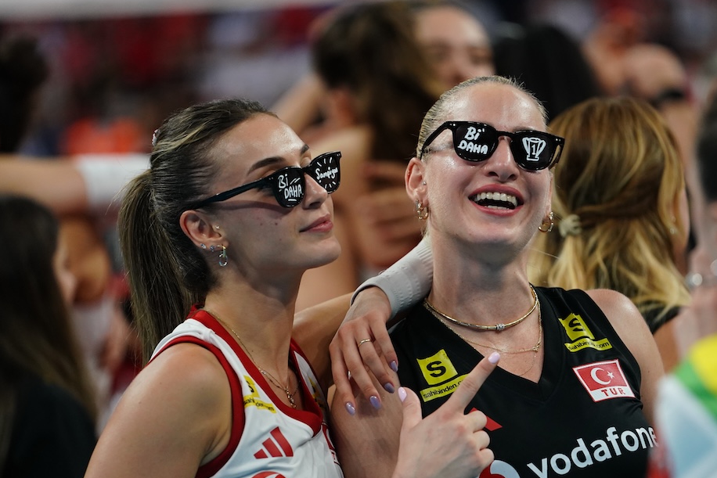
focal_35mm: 262
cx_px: 432
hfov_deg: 7.9
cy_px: 269
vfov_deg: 5.2
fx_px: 5219
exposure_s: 1/3200
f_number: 2.8
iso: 2000
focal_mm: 200
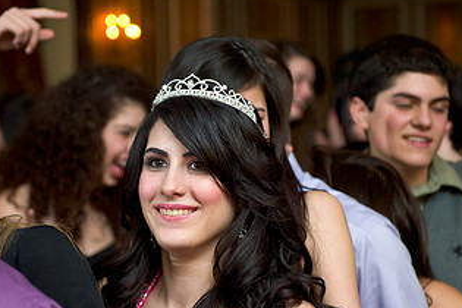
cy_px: 183
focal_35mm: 114
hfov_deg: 17.9
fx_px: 1463
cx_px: 199
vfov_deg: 12.0
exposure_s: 1/100
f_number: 3.2
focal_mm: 62
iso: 1600
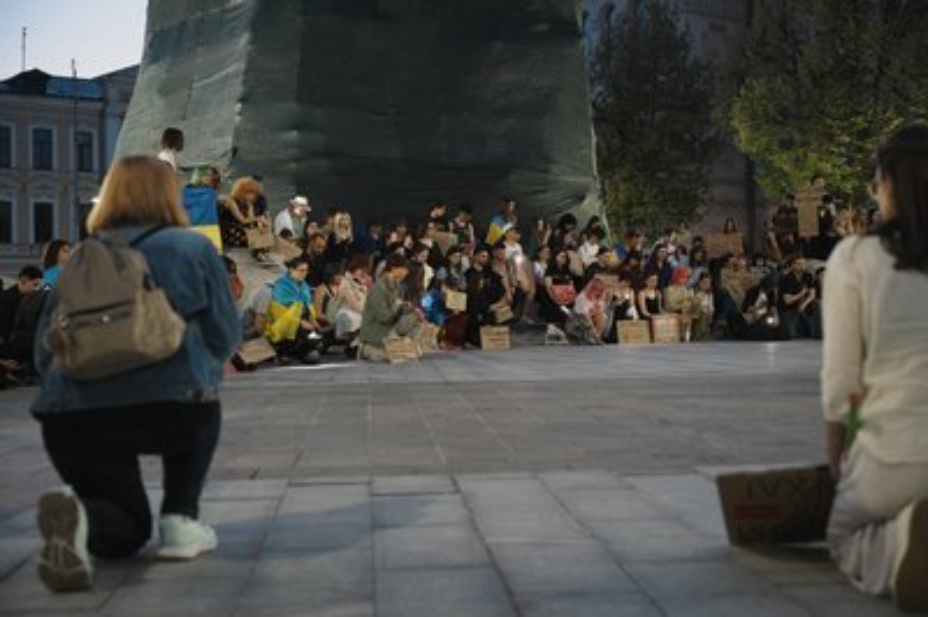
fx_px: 1211
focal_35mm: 47
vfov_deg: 28.6
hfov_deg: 41.9
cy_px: 308
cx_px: 464
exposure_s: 1/80
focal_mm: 47
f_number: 2.8
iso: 1600
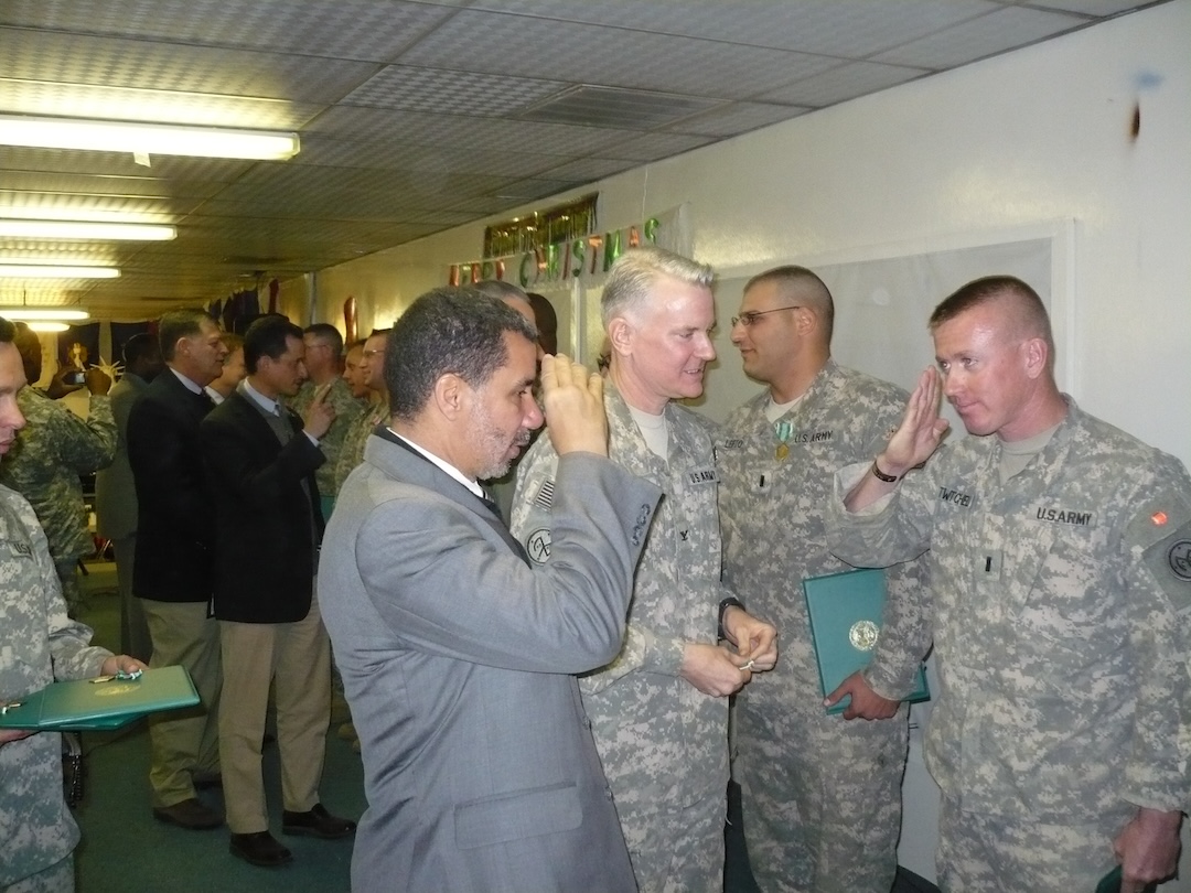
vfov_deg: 36.0
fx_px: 1376
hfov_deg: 46.8
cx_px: 596
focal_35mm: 40
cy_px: 446
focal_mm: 6.6
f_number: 3
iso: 320
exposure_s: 1/30
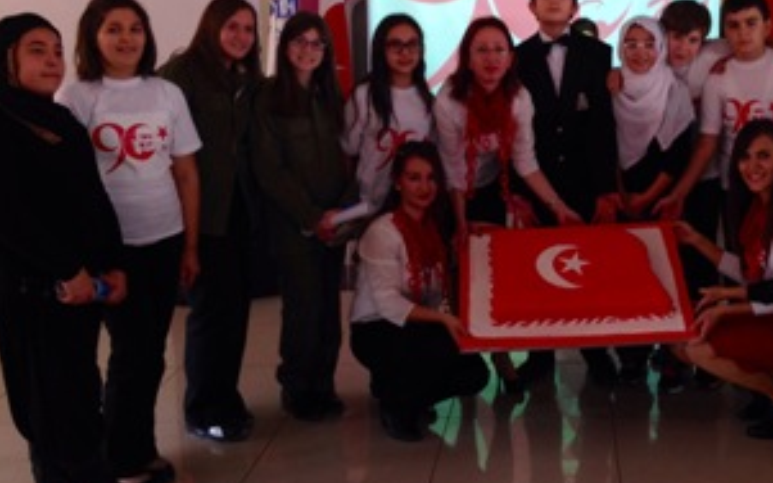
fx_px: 1095
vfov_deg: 24.8
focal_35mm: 52
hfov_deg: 38.4
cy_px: 172
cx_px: 524
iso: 50
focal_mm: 4.12
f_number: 2.4
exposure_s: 1/23
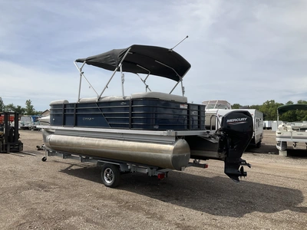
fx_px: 257
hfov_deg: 61.7
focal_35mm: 29
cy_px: 115
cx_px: 154
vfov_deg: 48.2
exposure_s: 1/3125
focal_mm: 3
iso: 25
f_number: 1.8
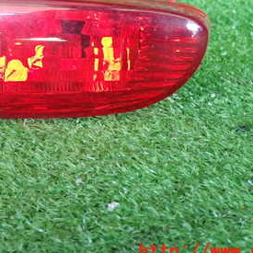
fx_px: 653
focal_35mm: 79
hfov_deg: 21.8
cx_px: 71
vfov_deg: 21.7
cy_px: 57
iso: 250
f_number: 2.8
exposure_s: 1/40
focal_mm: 7.31
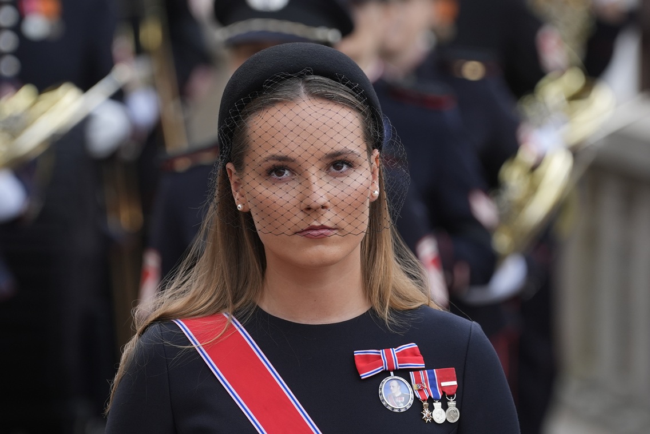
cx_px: 325
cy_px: 217
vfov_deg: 4.7
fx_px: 5330
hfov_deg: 7.0
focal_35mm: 295
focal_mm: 197
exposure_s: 1/1250
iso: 400
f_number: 4
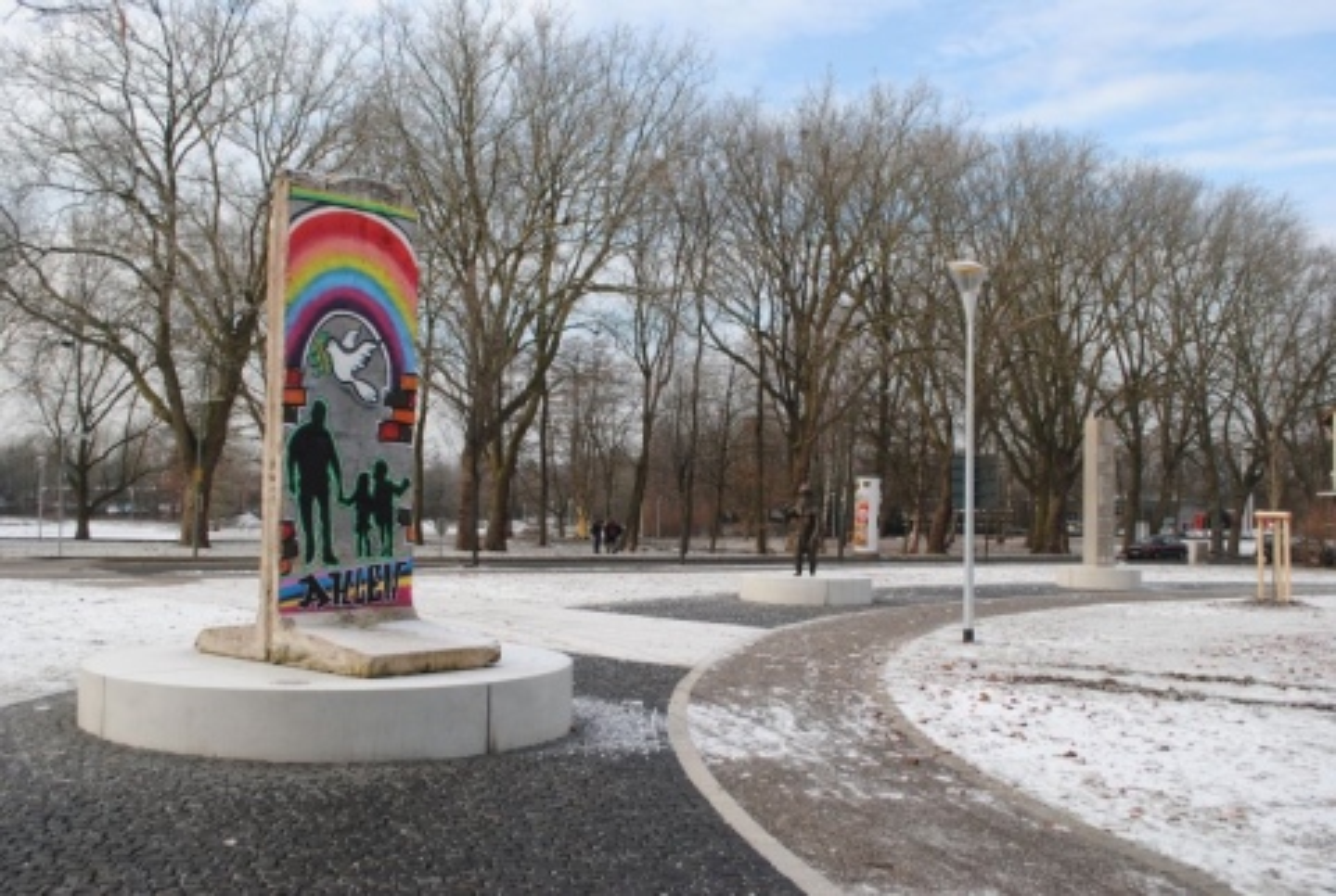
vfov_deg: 37.0
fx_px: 1338
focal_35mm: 36
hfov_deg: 53.0
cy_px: 448
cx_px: 668
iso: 100
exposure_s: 1/160
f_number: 6.3
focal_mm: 24
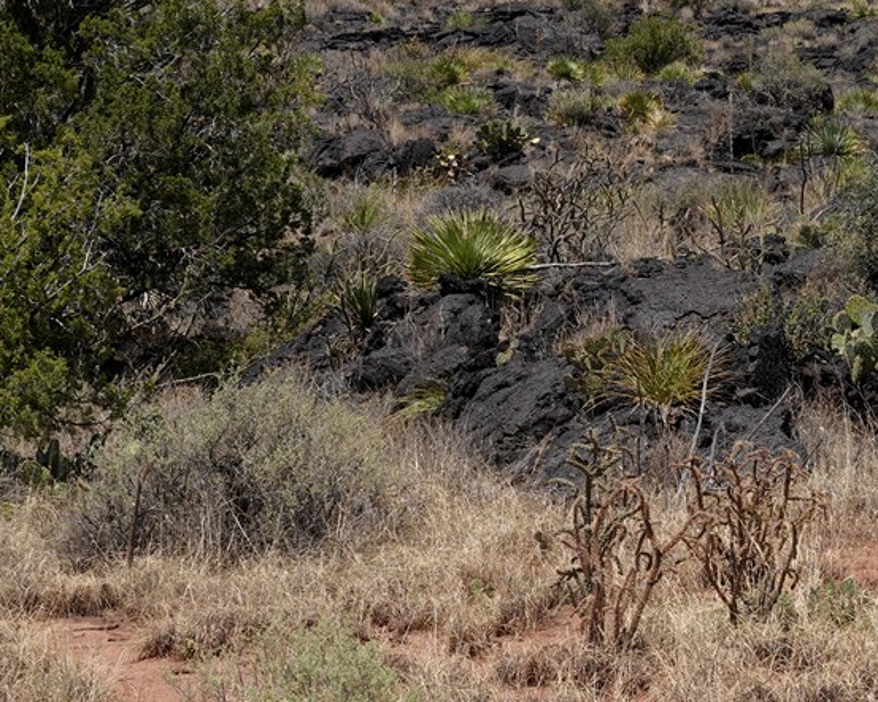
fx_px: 3793
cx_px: 1254
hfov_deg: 12.6
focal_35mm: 146
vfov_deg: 10.6
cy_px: 465
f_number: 16
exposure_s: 1/100
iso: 100
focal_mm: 43
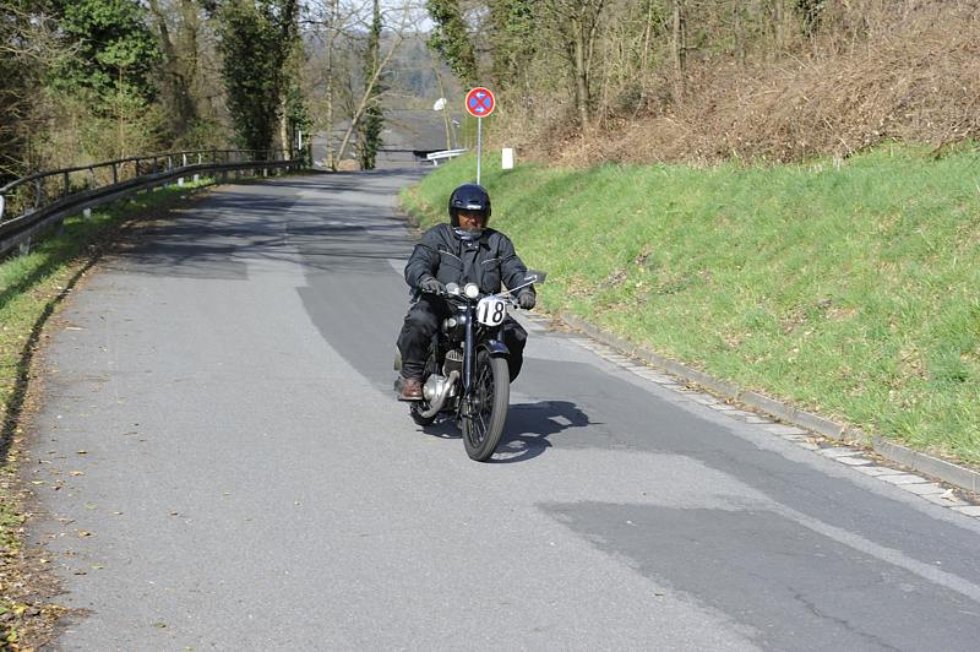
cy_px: 326
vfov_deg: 19.4
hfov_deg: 28.9
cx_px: 490
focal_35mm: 70
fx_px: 1904
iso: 320
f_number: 9
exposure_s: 1/320
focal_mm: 70
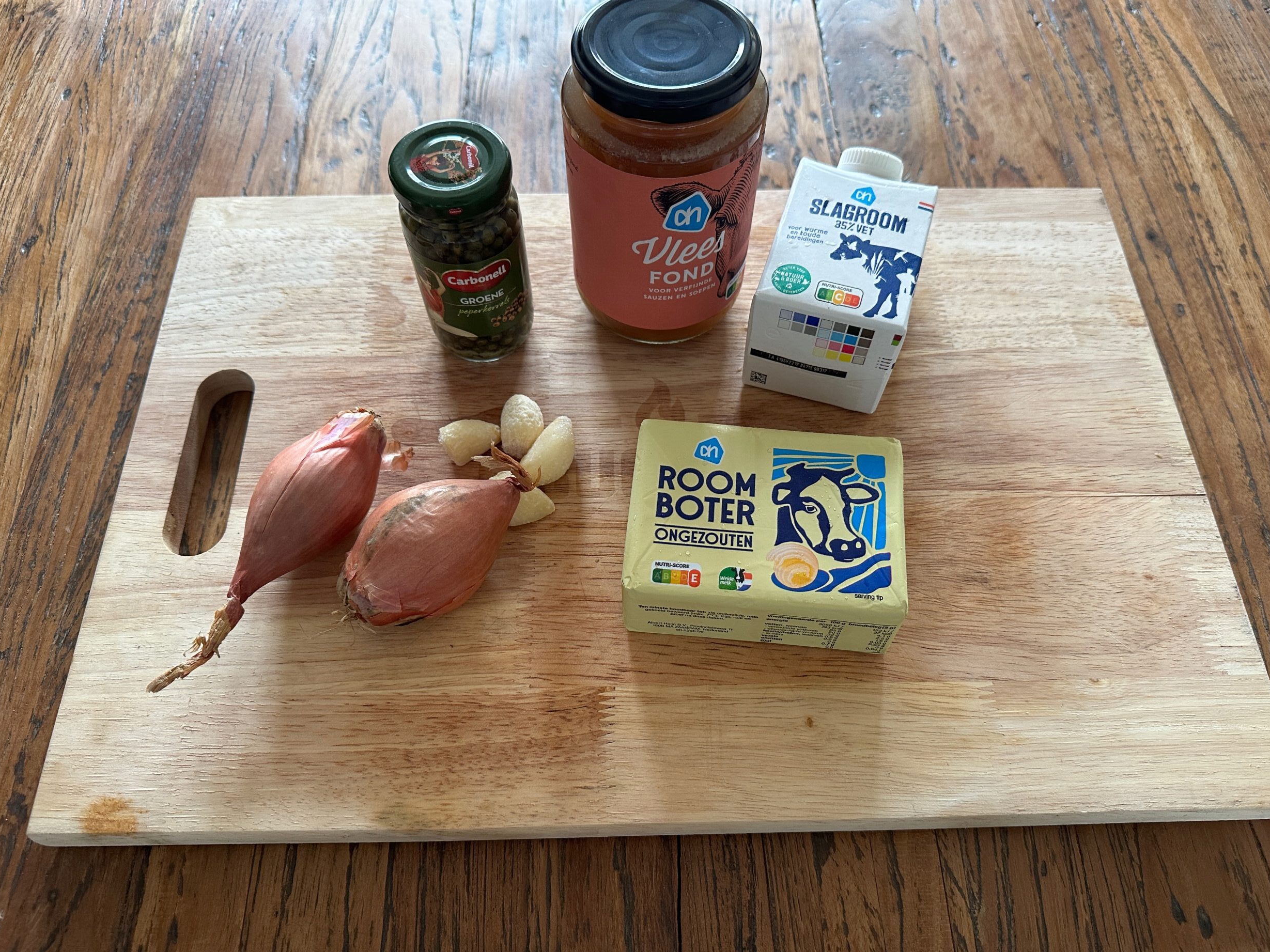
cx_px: 643
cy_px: 495
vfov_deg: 54.9
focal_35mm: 25
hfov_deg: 69.4
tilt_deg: -60.7
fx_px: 917
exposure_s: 1/80
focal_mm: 6.86
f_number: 1.78
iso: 250
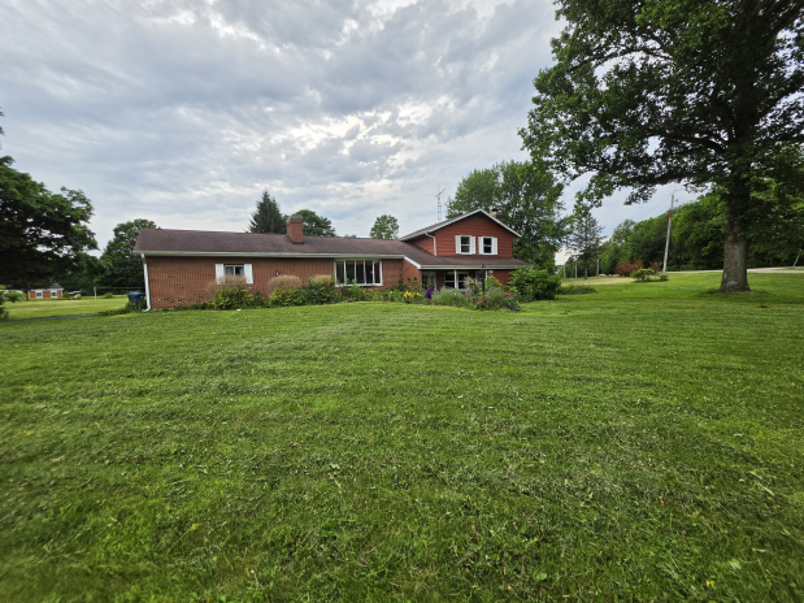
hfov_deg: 102.1
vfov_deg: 85.6
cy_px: 313
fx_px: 325
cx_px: 410
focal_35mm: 14
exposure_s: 1/912
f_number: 1.9
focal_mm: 2.2
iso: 32
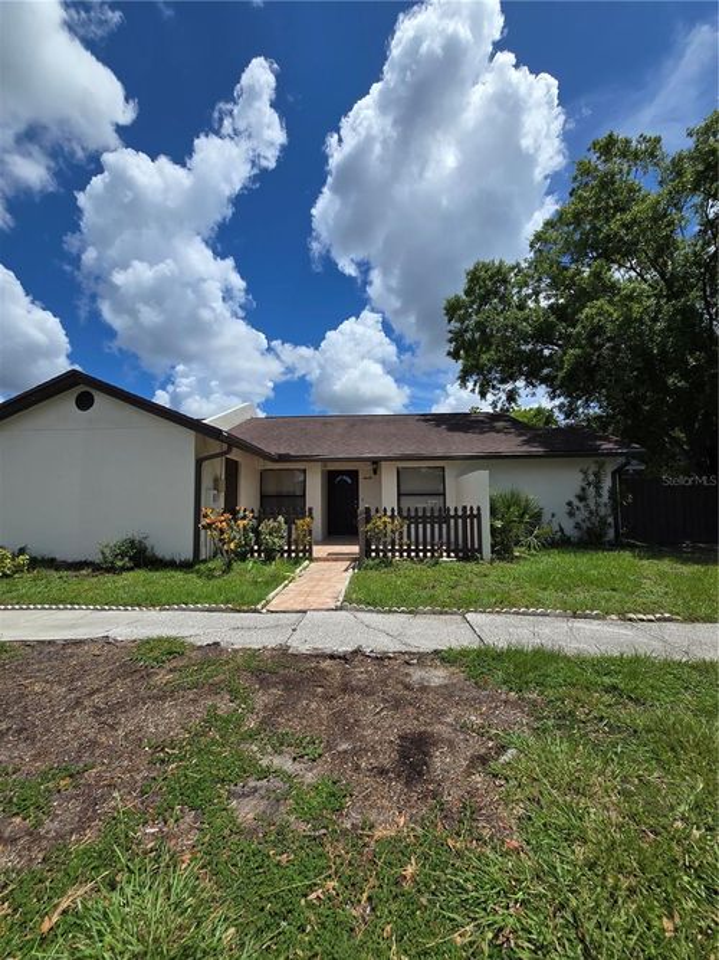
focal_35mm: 13
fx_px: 360
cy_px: 480
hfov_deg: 89.9
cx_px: 360
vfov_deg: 106.2
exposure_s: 1/4064
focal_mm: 2.2
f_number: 2.2
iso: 50
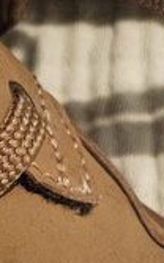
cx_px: 3
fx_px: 1298
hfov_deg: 7.2
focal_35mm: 181
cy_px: 85
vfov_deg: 11.6
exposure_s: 1/100
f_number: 1.8
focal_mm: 5.4
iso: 500
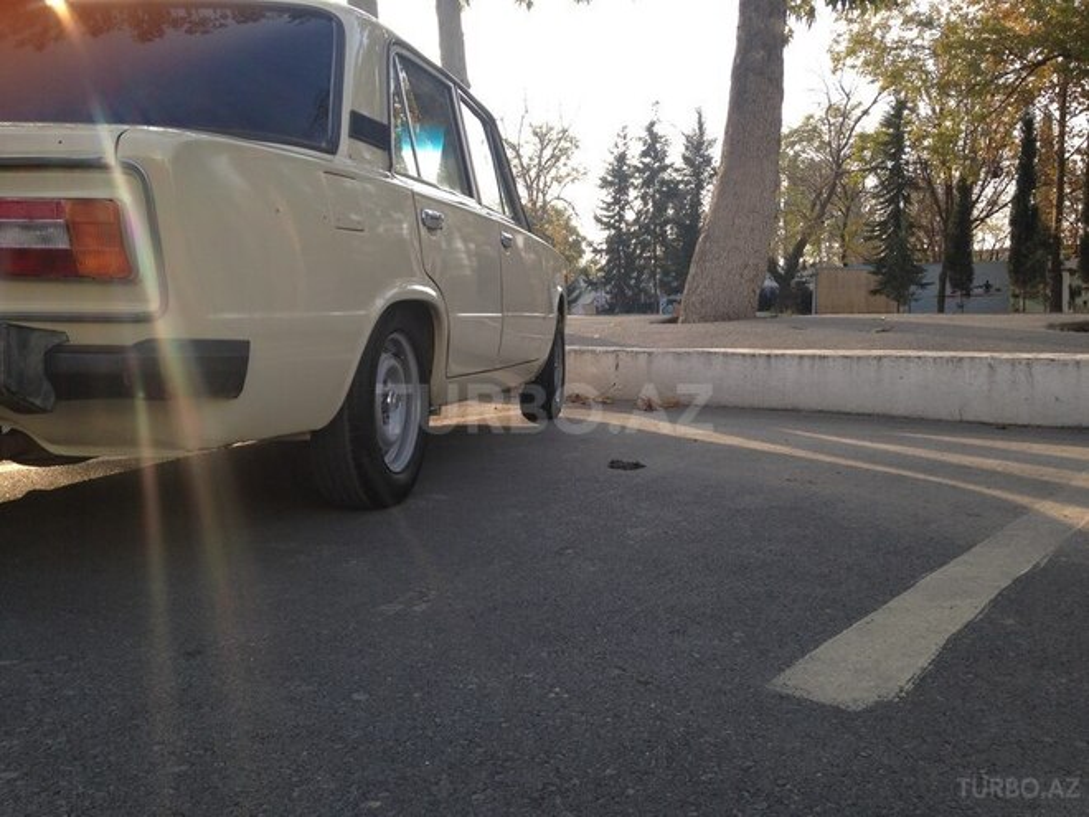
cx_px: 544
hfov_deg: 55.4
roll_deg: +1.9
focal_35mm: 33
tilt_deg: -6.2
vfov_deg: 42.9
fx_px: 1038
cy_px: 408
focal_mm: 4.12
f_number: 2.4
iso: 50
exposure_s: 1/414
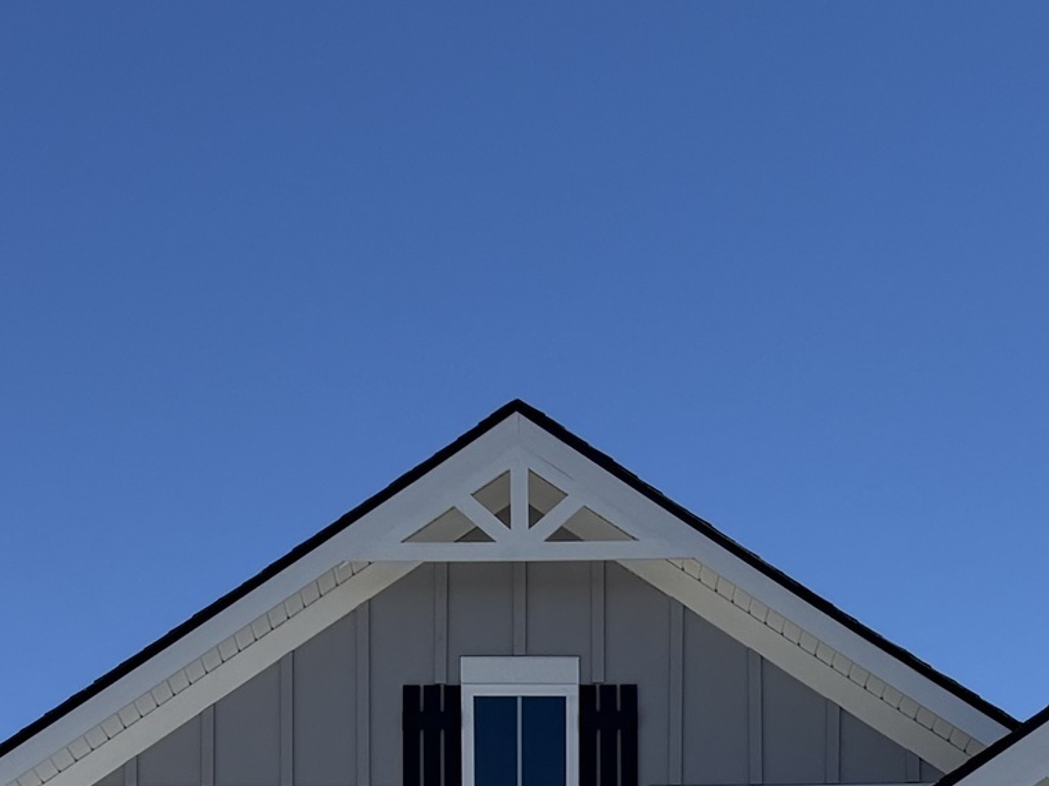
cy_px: 1296
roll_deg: +0.8
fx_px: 2939
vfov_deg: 14.0
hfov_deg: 20.2
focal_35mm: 97
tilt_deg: +3.9
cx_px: 530
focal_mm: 6.76
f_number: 1.78
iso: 80
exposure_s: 1/7353
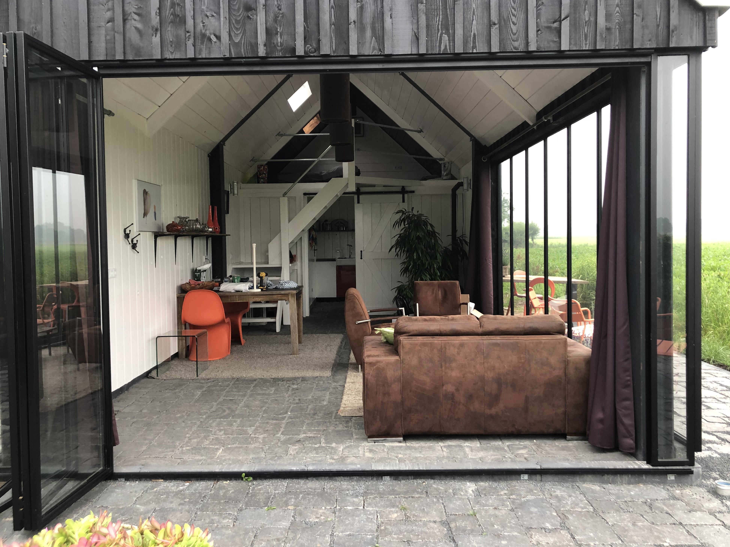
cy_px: 270
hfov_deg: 61.7
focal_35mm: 29
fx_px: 612
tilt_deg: -2.5
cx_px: 357
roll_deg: +1.3
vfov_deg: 48.2
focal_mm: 3.99
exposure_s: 1/24
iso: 32
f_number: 1.8
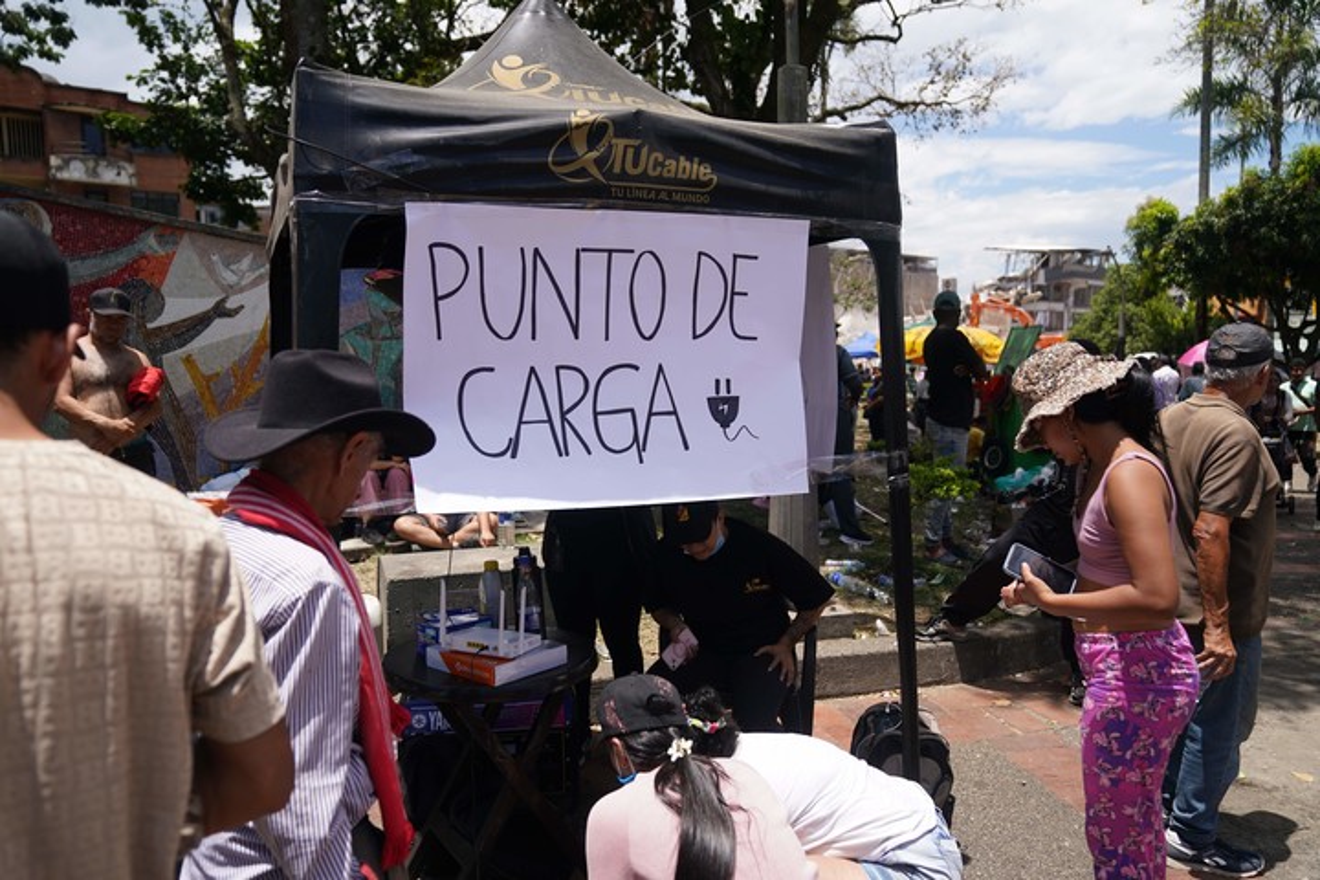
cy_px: 440
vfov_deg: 53.1
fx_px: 880
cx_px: 660
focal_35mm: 24
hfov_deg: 73.7
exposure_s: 1/2500
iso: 160
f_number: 2.8
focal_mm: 24
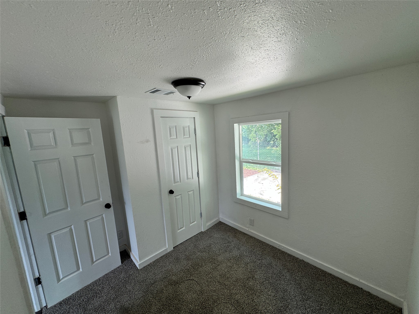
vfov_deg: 85.7
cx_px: 210
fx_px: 169
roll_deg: +3.2
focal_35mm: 14
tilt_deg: -7.3
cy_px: 157
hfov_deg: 102.1
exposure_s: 1/99
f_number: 2.2
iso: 50
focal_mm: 2.22
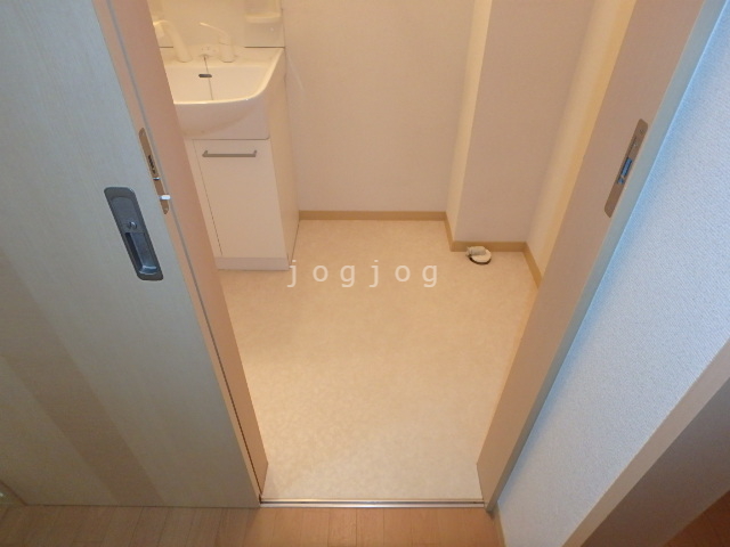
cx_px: 365
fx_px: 443
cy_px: 274
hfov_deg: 79.0
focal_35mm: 21
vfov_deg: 63.4
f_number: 3.5
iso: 400
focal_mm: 3.7
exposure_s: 1/30
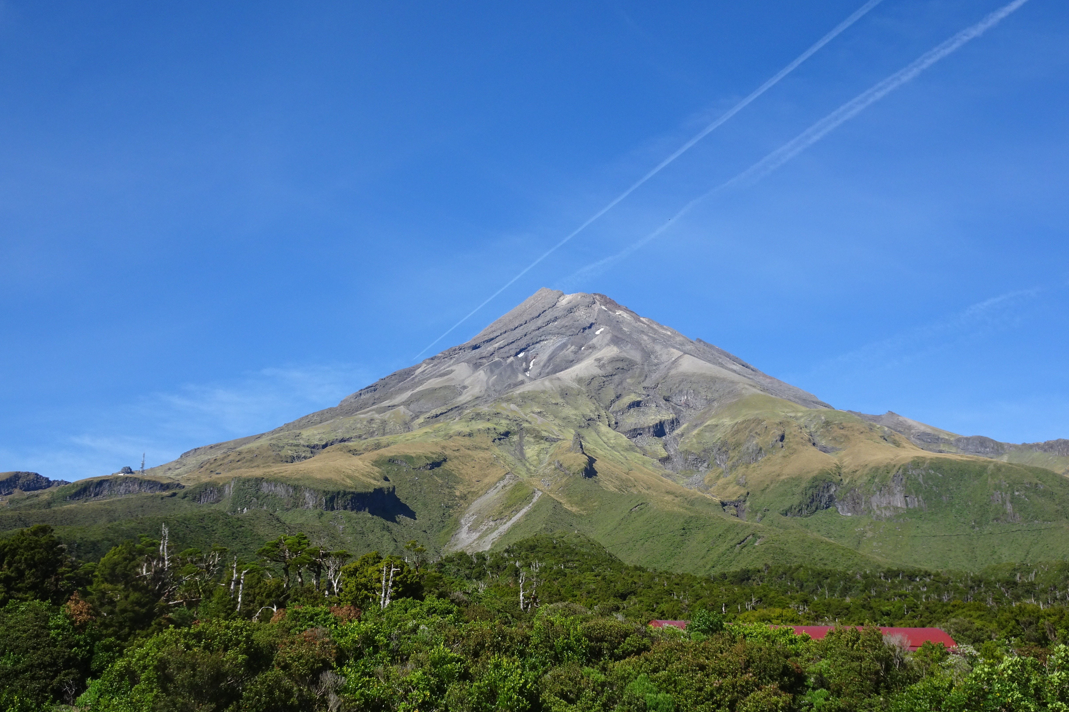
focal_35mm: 42
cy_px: 349
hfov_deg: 46.4
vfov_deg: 31.9
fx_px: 1247
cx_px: 537
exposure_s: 1/640
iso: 80
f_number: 4
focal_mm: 6.8
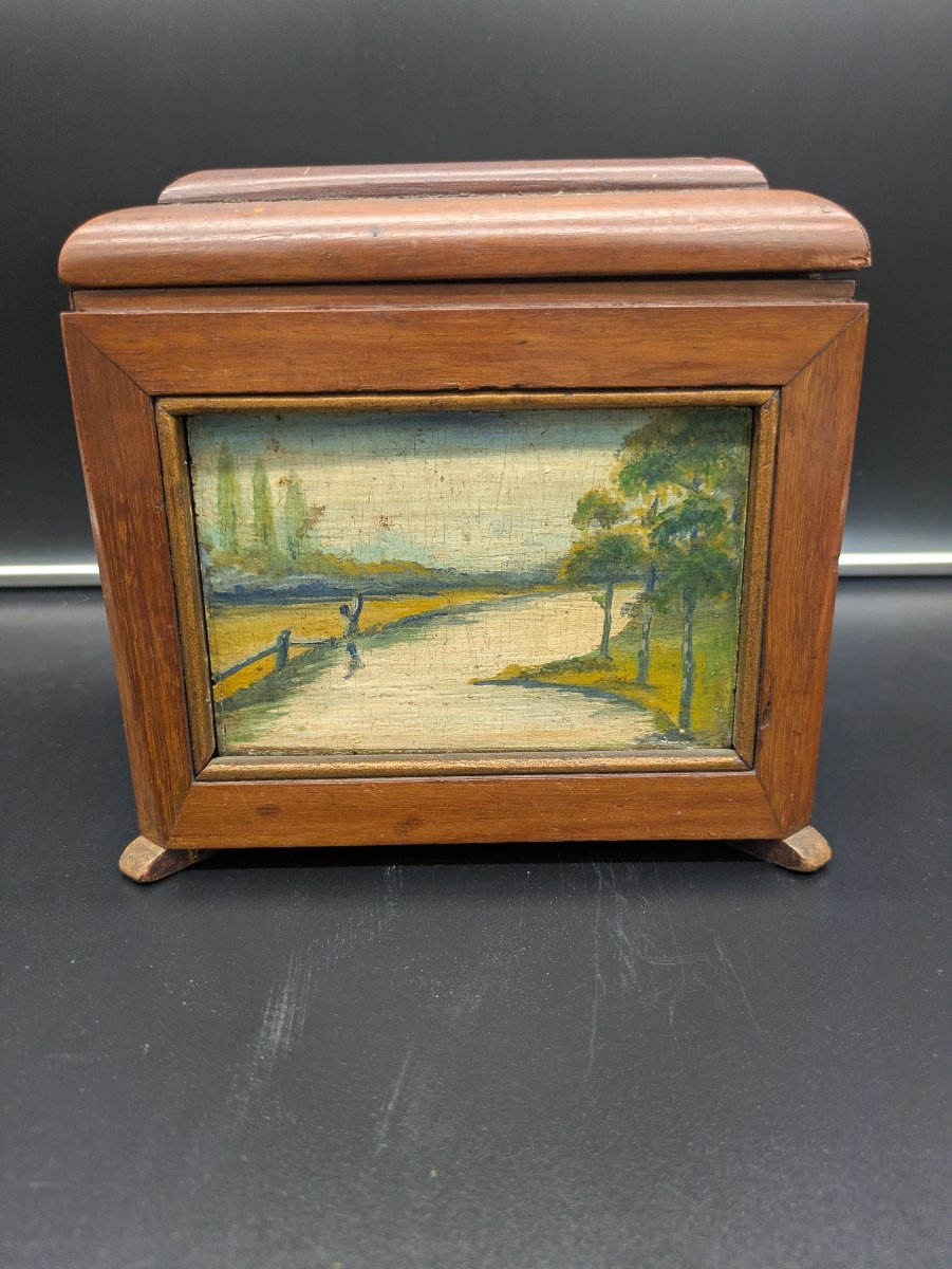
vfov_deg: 69.4
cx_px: 476
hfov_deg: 54.9
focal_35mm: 25
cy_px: 634
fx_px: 916
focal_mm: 5.43
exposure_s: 1/100
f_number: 1.89
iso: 203
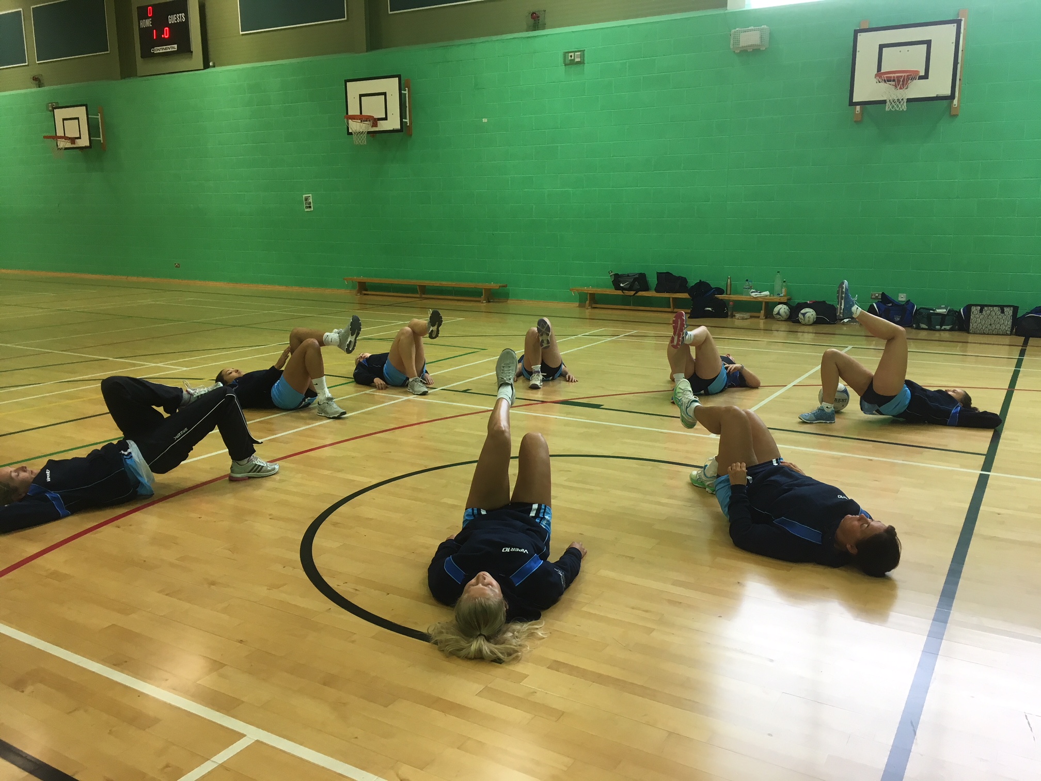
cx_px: 520
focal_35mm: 29
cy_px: 390
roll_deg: +0.2
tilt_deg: -11.0
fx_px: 872
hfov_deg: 61.7
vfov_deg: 48.2
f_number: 2.2
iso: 25
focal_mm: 4.15
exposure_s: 1/33
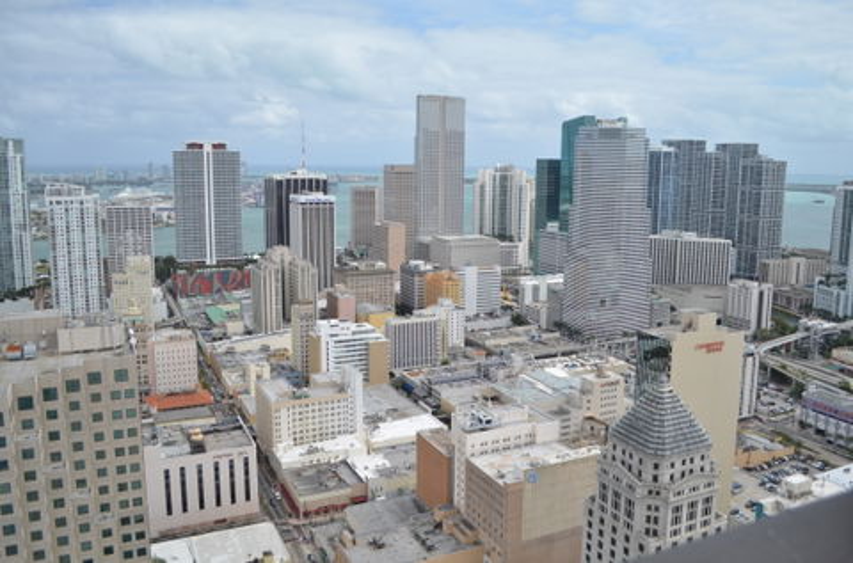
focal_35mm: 27
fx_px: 638
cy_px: 282
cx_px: 426
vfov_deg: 47.7
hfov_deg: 67.5
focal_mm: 18
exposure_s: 1/1600
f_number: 3.5
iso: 100
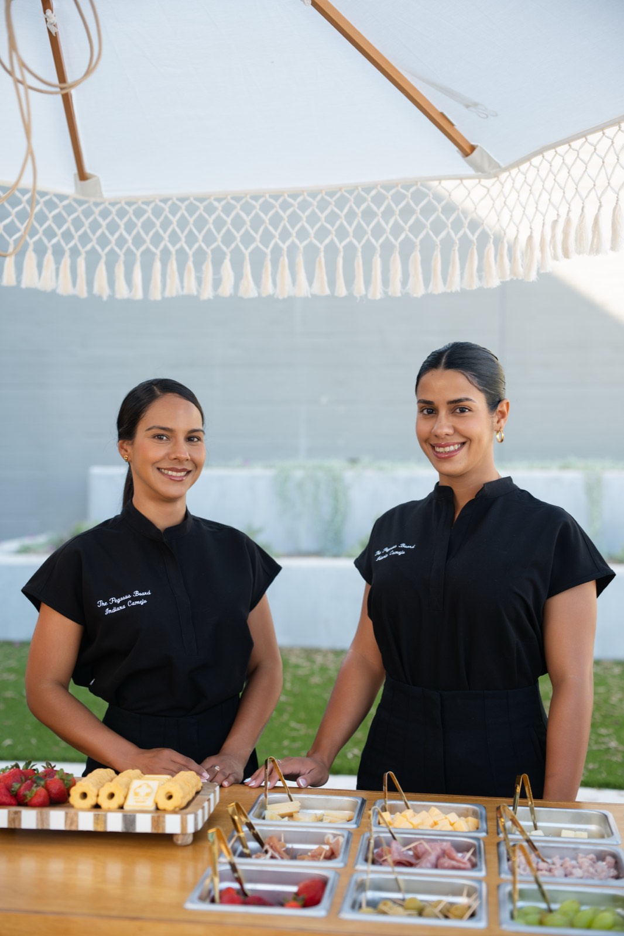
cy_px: 468
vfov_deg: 44.5
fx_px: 1144
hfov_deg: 30.5
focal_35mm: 44
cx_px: 312
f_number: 2.2
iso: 80
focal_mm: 44
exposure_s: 1/200
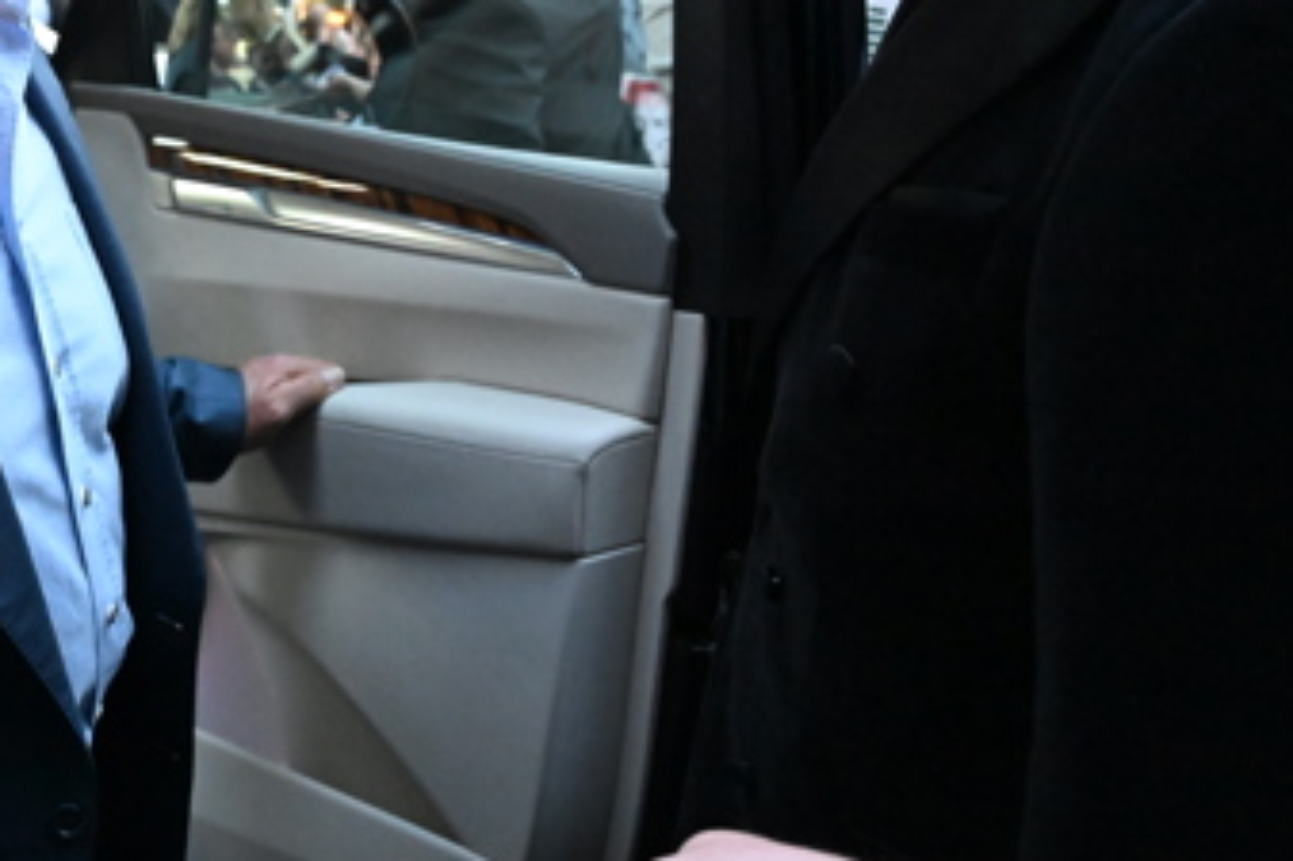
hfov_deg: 38.7
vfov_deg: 26.9
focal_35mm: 49
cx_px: 245
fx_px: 1759
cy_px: 153
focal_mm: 24
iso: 10000
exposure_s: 1/400
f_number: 4.5
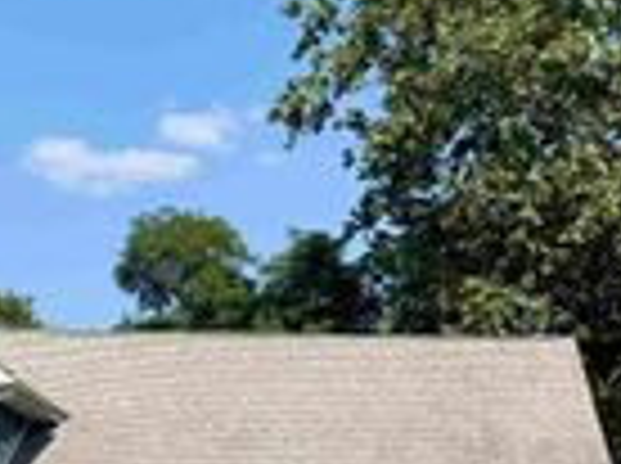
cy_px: 484
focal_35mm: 87
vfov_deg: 16.5
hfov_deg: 22.4
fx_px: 1558
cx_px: 436
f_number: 1.78
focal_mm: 6.76
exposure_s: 1/5714
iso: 80
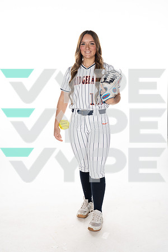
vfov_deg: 46.4
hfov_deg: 31.9
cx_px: 84
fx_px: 294
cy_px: 126
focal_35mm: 42
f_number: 6.3
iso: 400
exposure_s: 1/250
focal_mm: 42
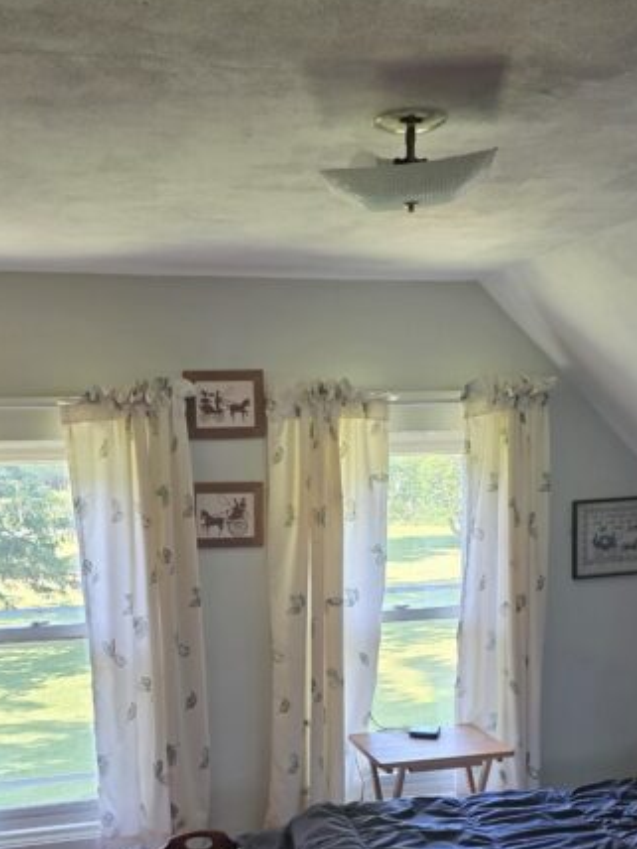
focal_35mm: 43
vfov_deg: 42.8
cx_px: 300
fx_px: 1055
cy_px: 607
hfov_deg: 33.6
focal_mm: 6.3
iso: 400
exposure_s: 1/120
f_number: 1.7
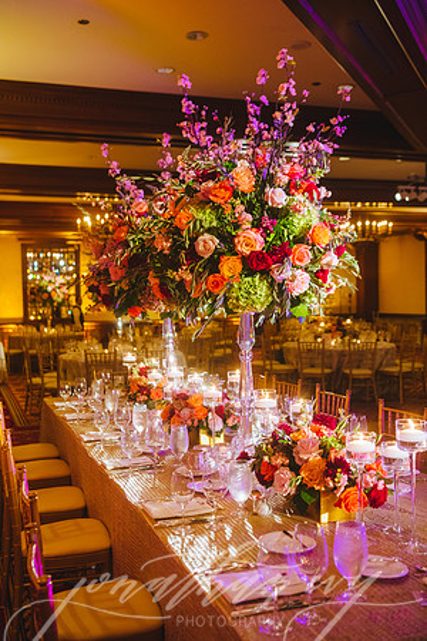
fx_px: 712
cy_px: 320
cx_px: 214
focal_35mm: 40
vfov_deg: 48.5
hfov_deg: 33.4
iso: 2000
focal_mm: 40
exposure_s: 1/50
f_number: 3.5
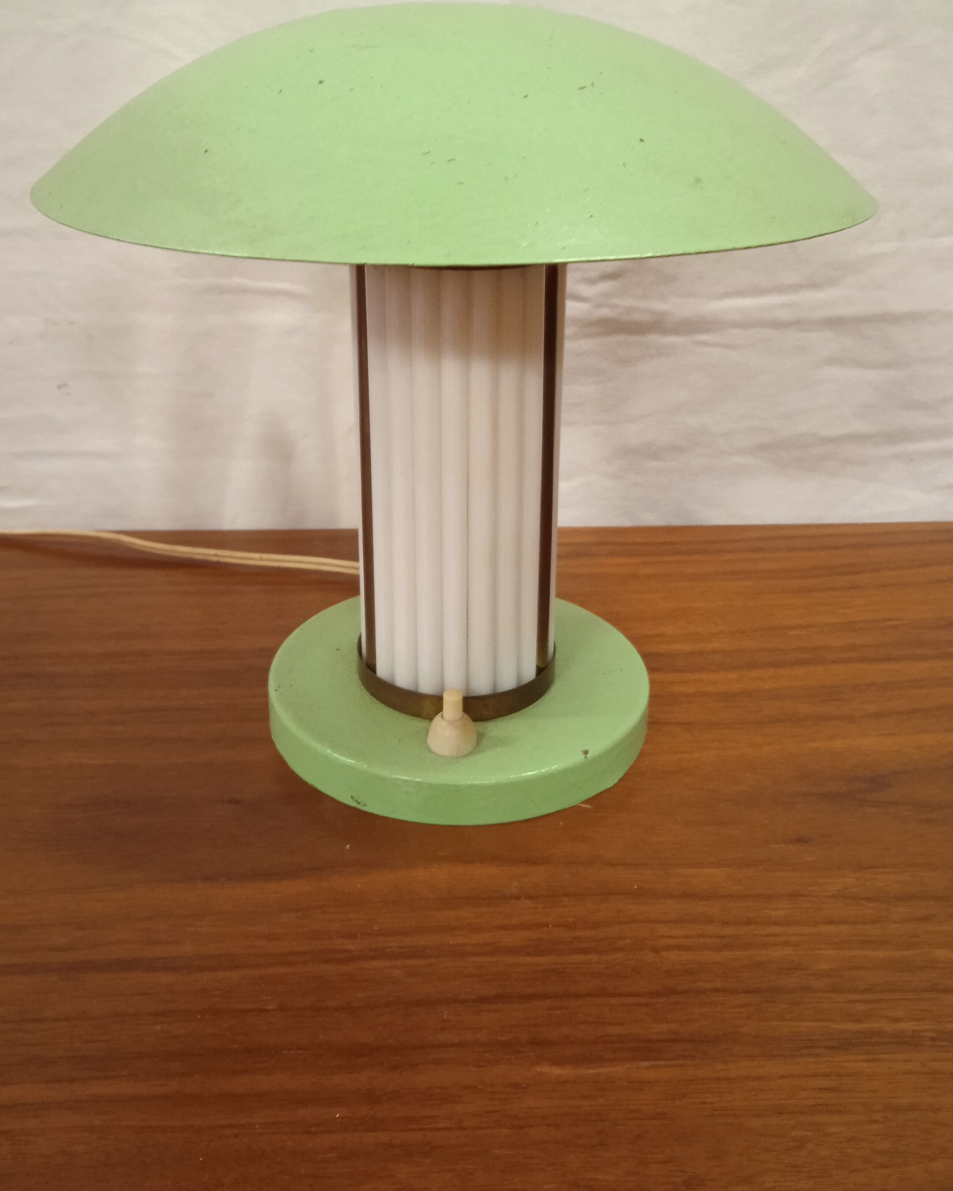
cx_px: 443
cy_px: 480
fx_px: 1234
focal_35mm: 35
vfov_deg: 51.2
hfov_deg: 42.2
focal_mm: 3.43
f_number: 2.2
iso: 907
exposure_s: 1/14.3
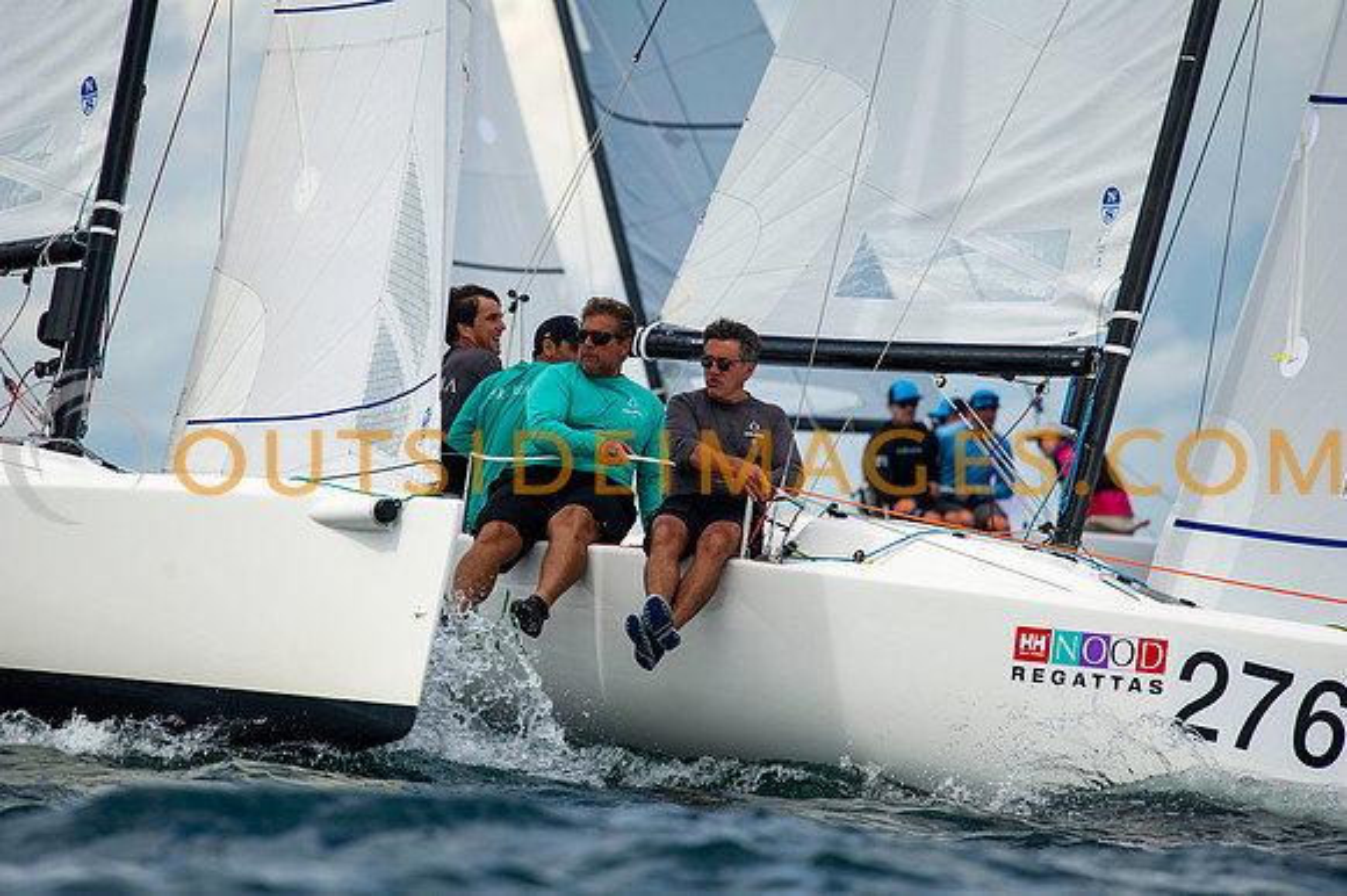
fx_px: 11218
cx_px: 674
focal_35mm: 300
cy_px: 448
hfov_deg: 6.9
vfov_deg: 4.6
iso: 320
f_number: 5
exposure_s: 1/2500
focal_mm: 300
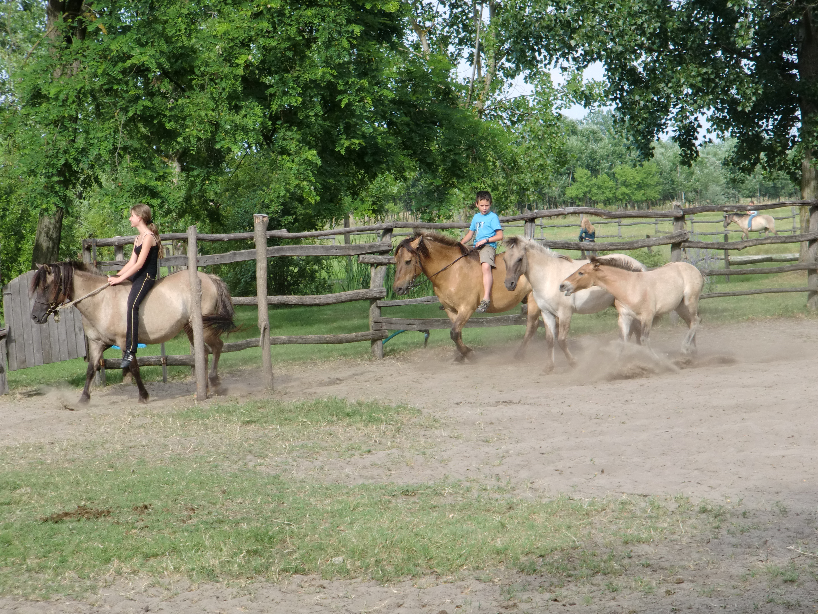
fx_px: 2694
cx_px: 409
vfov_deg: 13.0
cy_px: 307
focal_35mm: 114
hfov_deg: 17.3
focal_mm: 19.98
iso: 64
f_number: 5.4
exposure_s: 1/160
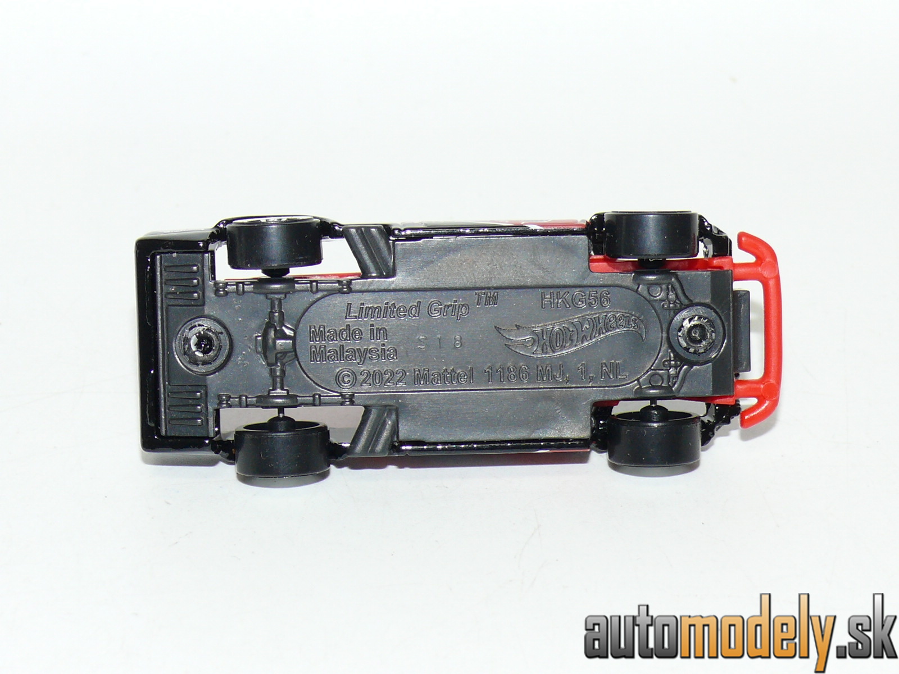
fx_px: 2805
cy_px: 337
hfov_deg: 18.2
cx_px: 450
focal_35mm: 108
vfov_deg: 13.7
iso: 100
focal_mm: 13.8
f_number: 4
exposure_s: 1/30
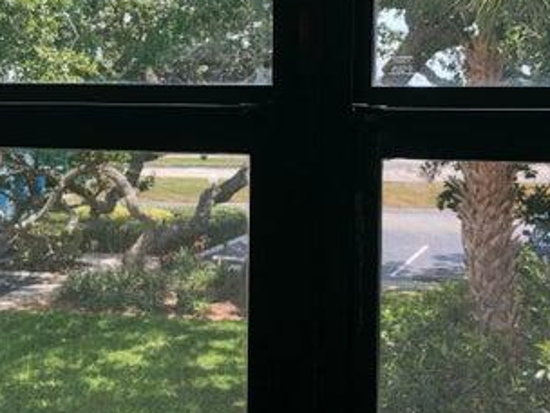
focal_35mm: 59
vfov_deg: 24.8
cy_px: 176
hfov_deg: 32.7
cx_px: 311
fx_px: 937
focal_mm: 3.99
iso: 20
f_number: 1.8
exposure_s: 1/163
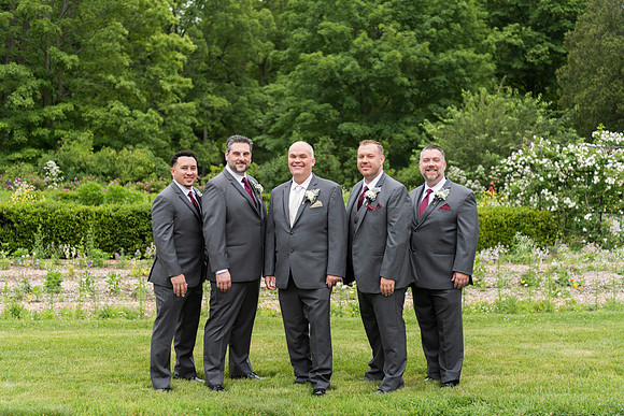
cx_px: 312
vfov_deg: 27.0
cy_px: 208
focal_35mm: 50
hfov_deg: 39.6
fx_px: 867
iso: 64
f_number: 2.8
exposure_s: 1/200
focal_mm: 50
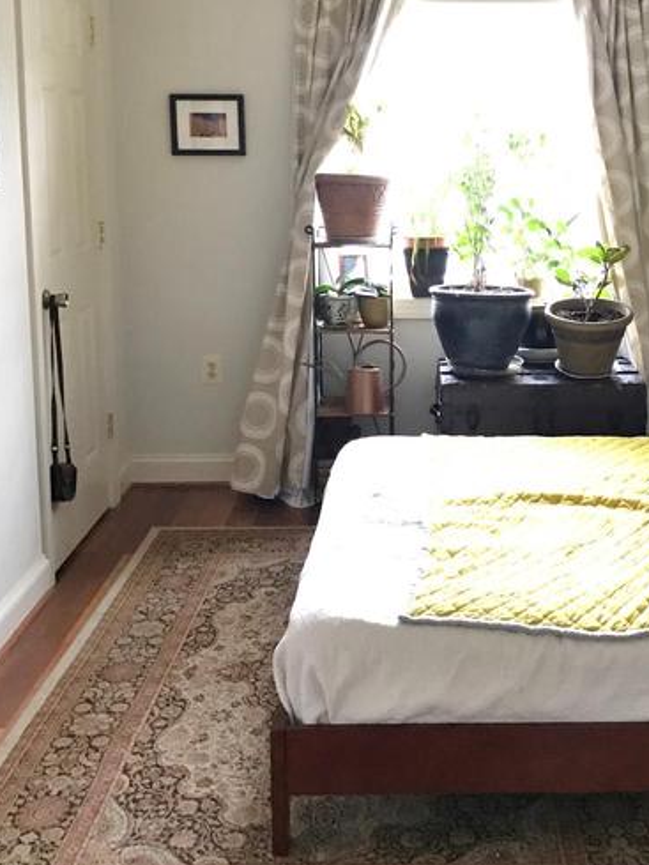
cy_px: 325
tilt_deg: -8.7
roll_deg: +0.1
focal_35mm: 44
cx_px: 444
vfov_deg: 42.6
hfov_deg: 32.6
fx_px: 1099
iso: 100
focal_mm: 3.99
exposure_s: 1/6
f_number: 1.8
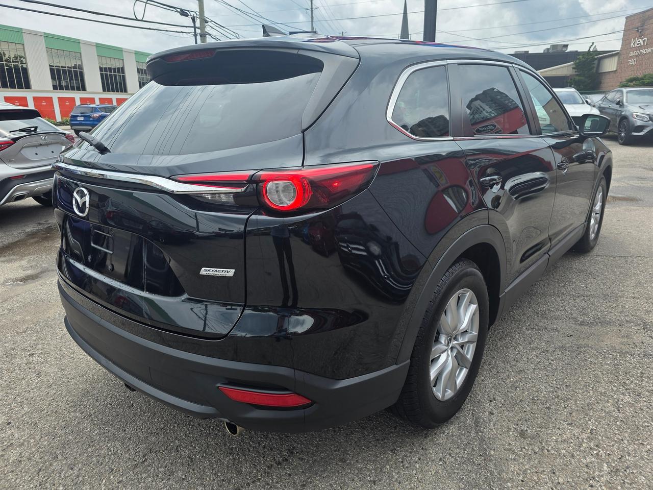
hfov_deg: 73.9
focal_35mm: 23
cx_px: 326
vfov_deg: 58.9
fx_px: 434
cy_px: 245
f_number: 1.7
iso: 80
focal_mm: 6.3
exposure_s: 1/2259
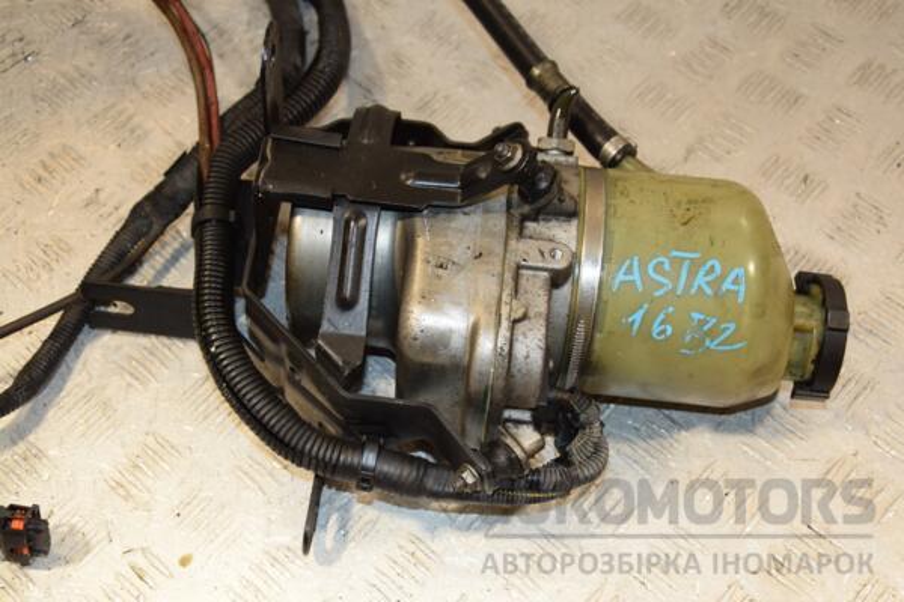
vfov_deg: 25.8
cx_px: 452
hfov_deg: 37.9
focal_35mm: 52
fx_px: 1318
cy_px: 301
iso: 800
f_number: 5.6
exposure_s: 1/200
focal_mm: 35
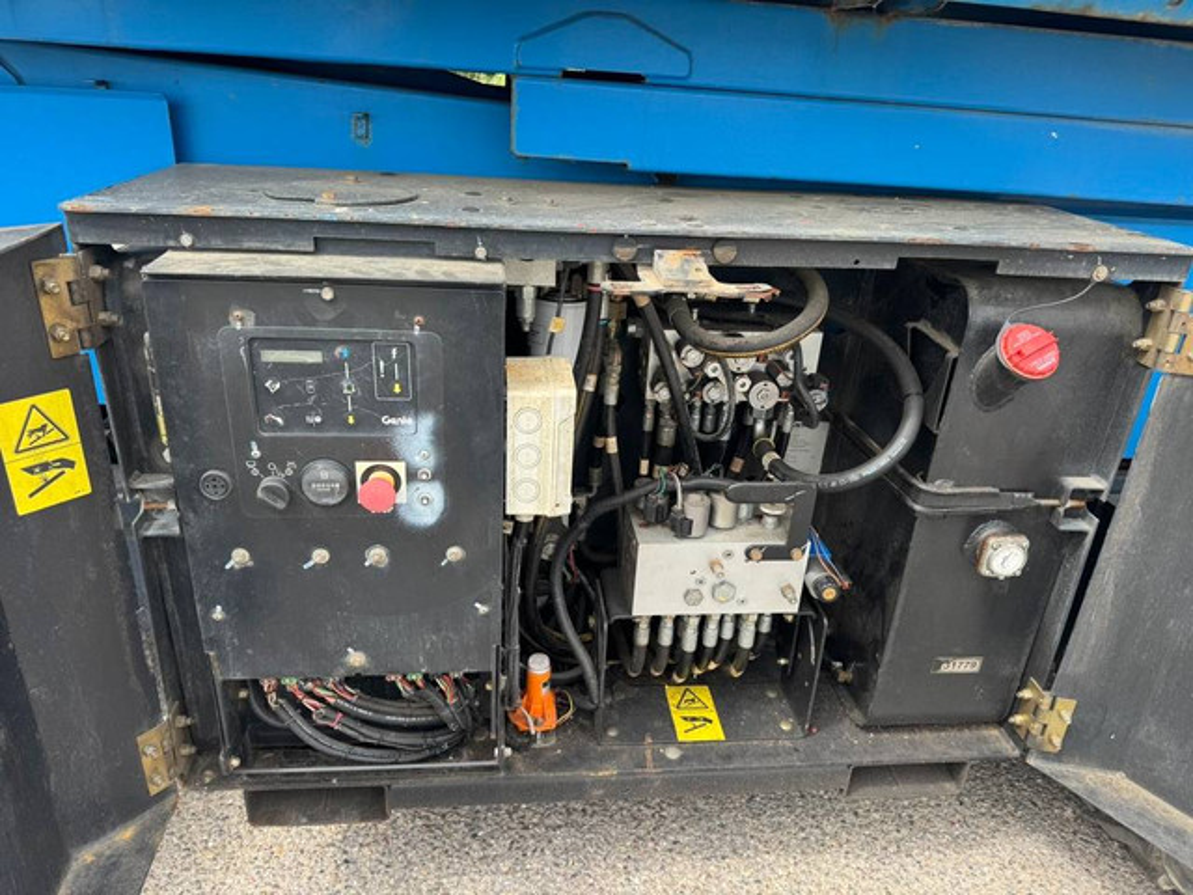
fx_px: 827
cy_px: 448
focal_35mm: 24
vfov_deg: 56.8
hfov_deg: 71.6
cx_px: 596
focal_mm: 6.76
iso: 80
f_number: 1.78
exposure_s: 1/615
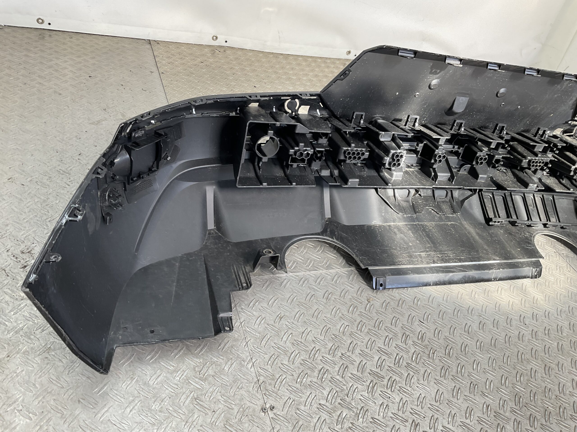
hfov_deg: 61.7
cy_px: 216
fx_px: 483
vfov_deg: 48.2
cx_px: 288
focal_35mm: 29
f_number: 1.8
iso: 16
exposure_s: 1/108
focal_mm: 3
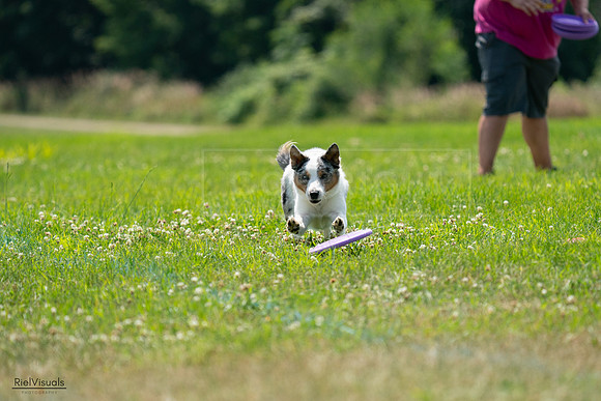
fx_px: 5694
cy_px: 200
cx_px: 300
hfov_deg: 6.0
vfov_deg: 4.0
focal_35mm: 341
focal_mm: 341
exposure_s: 1/4000
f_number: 6.3
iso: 1000
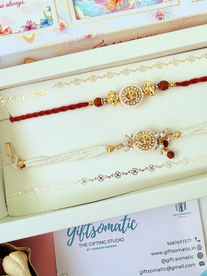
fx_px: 319
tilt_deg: -82.7
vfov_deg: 46.3
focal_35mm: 40
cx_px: 132
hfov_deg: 35.7
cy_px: 102
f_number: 2.2
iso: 40
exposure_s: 1/252
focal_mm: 2.22
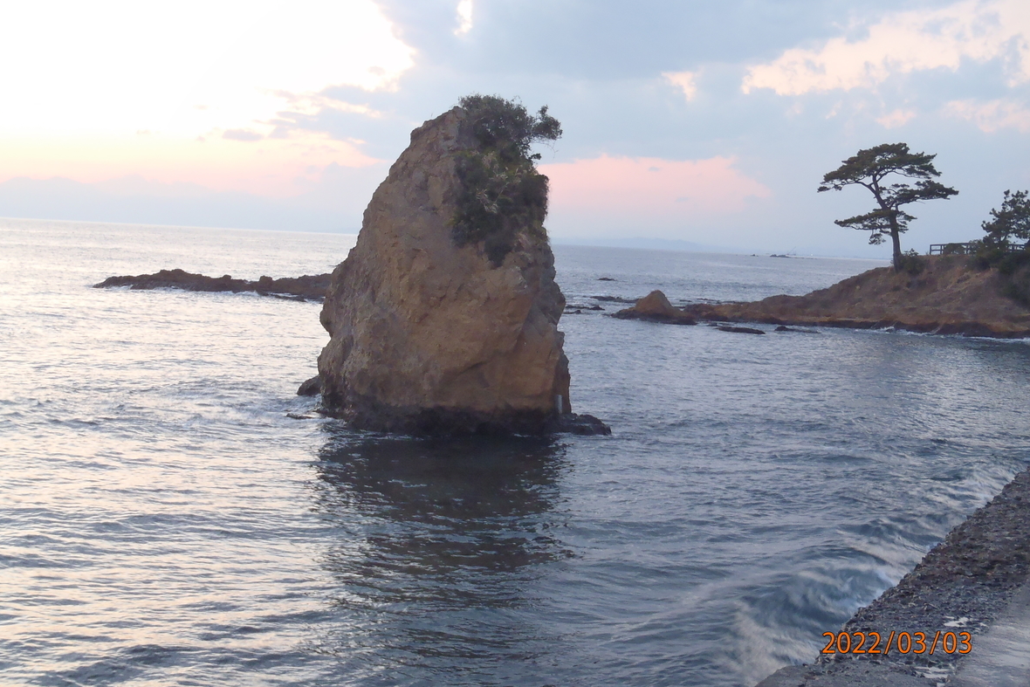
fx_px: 1574
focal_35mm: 55
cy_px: 333
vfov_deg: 24.6
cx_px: 512
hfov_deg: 36.2
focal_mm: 9.39
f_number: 5
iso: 200
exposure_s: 1/15
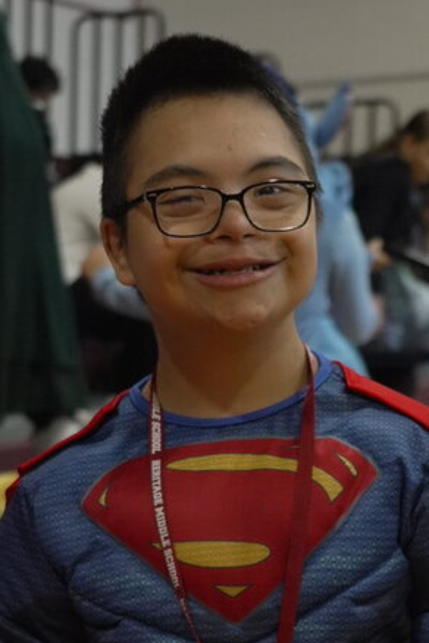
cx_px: 335
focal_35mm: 117
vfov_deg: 16.9
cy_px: 712
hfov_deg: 11.7
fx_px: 2091
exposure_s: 1/200
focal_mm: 50
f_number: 4.5
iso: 5000
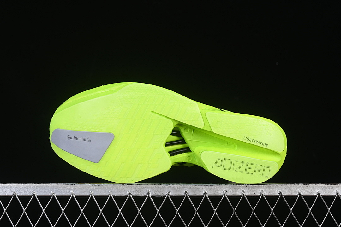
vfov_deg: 18.2
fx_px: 710
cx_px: 170
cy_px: 114
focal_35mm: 75
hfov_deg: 27.0
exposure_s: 1/80
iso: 160
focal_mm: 50
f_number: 8
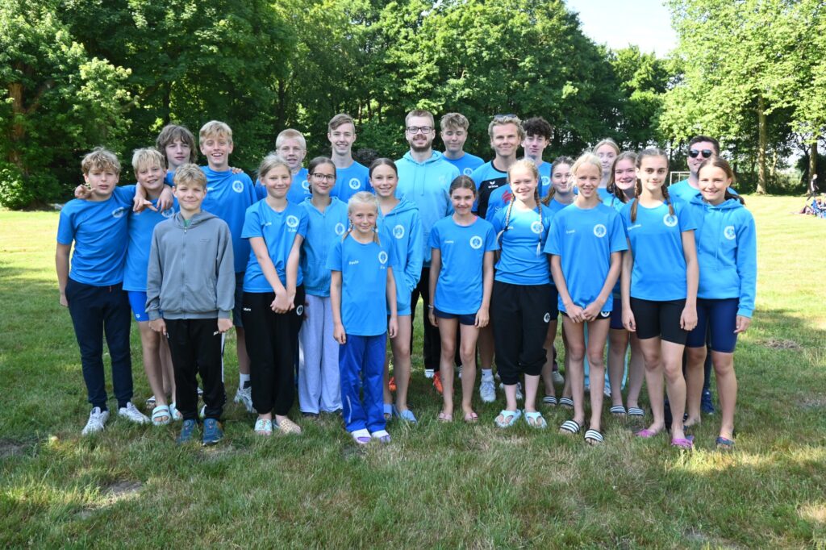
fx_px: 671
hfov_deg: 63.2
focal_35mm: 29
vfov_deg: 44.6
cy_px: 275
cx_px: 413
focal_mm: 19.5
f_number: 4.5
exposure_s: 1/250
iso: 200
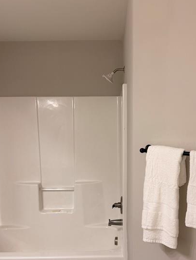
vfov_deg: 53.5
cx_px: 116
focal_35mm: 34
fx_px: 256
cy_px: 157
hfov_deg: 41.7
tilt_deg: -6.1
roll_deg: +0.3
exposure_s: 1/94
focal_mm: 6.76
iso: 200
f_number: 1.78
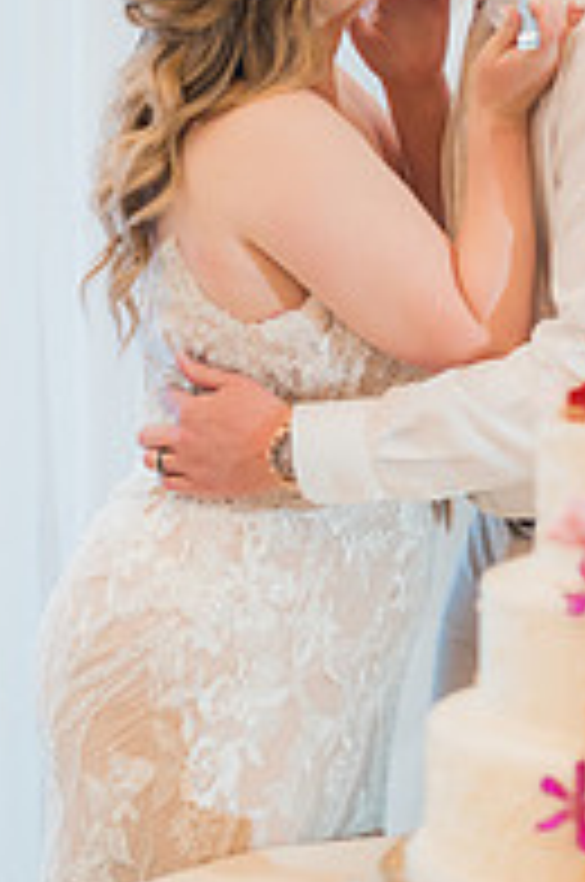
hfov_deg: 11.9
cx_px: 351
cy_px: 400
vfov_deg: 17.8
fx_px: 2813
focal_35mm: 115
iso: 1250
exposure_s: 1/500
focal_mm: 50
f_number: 1.4
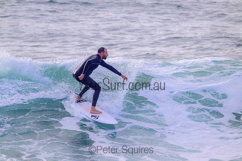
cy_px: 80
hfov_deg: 2.6
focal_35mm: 800
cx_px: 121
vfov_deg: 1.7
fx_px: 5379
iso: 1100
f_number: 11
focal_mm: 800
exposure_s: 1/2000
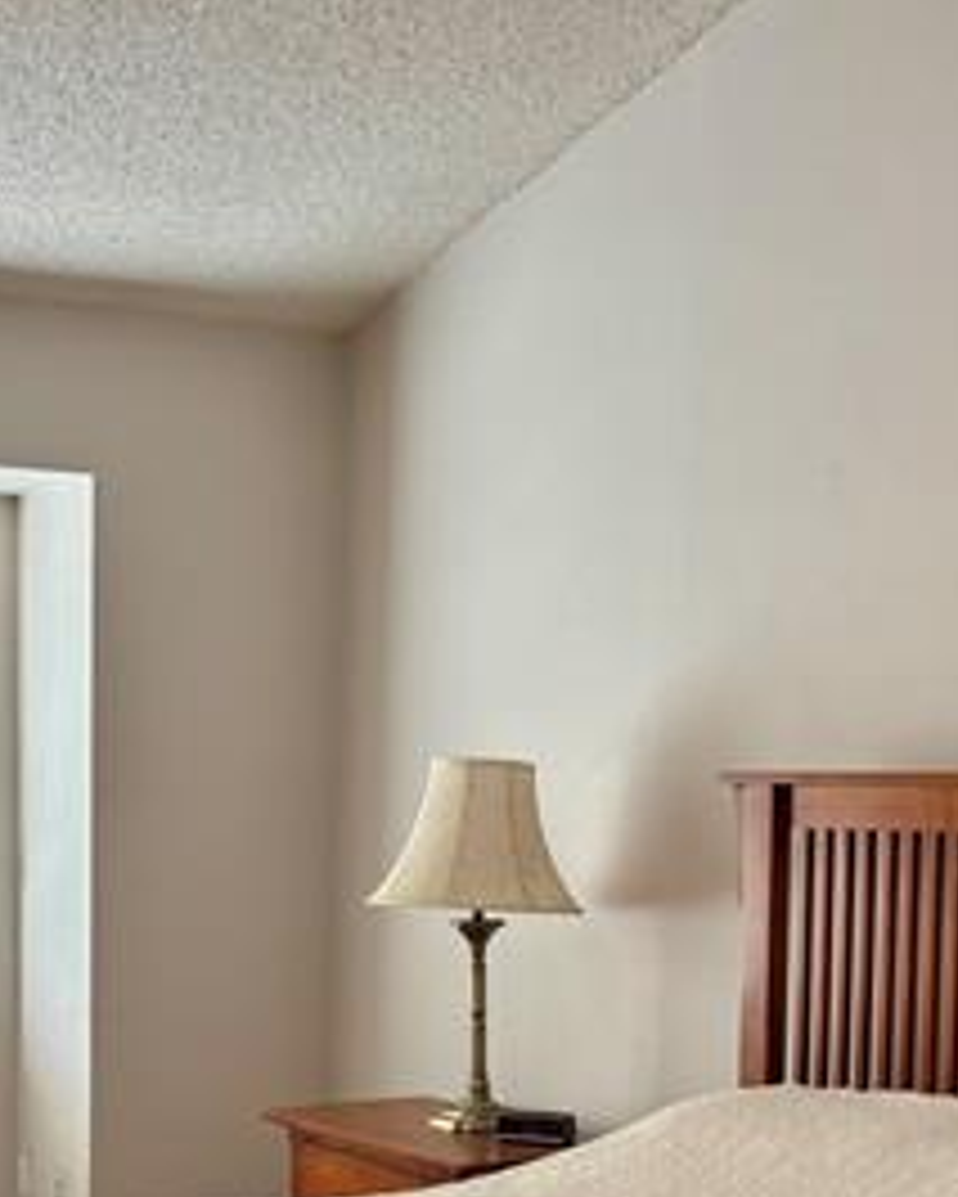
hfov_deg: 24.6
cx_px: 198
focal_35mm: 61
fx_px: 2161
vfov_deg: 30.0
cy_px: 999
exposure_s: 1/134
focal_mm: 5.96
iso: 64
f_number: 1.6
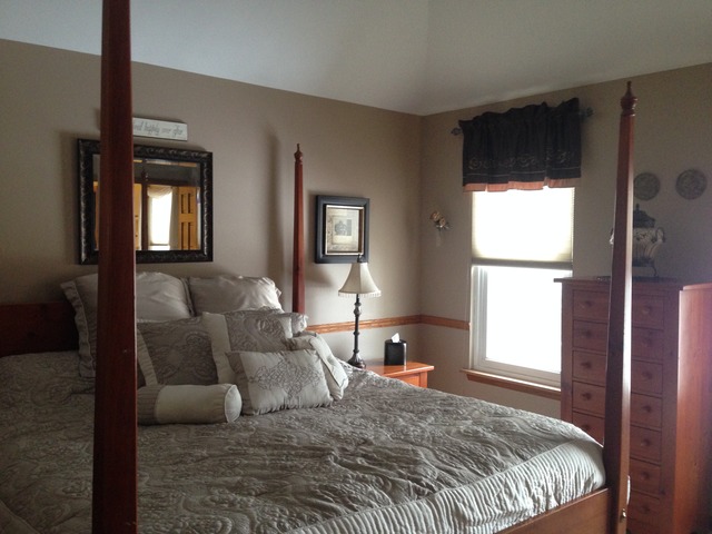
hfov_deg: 55.4
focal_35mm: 33
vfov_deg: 42.9
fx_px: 679
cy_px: 267
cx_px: 356
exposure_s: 1/20
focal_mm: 4.12
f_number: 2.4
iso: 200
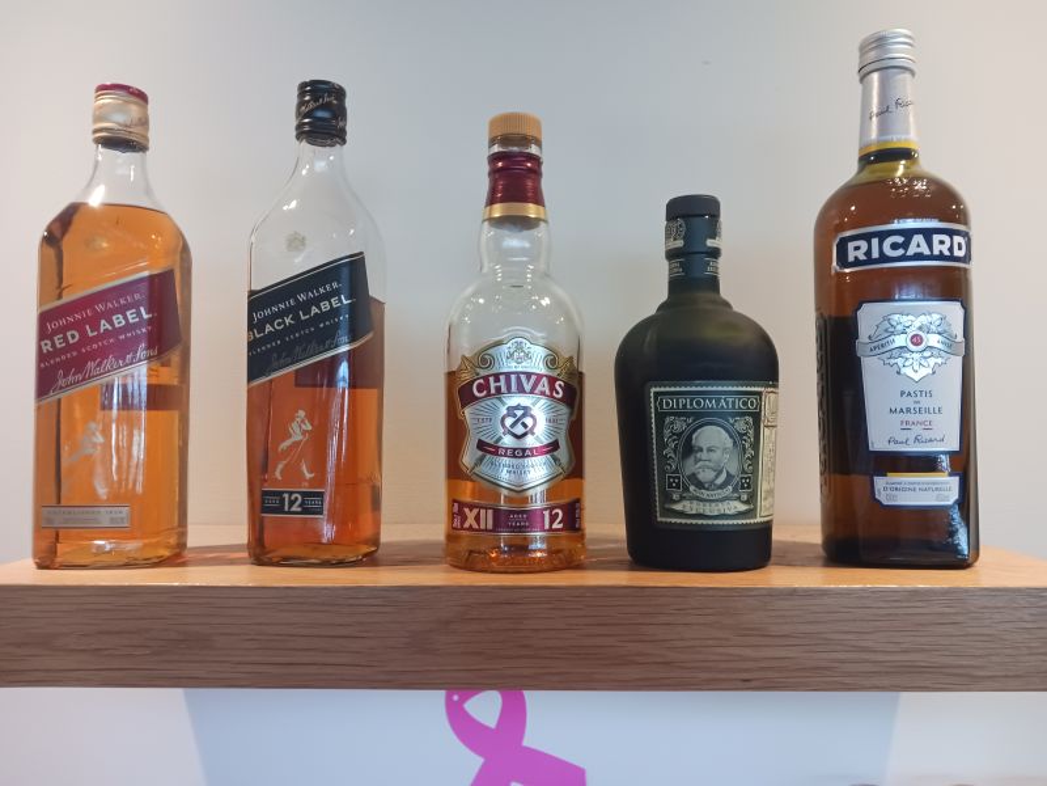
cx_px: 524
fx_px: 817
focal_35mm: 27
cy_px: 393
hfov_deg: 65.3
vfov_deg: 51.4
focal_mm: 4
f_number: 1.8
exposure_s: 1/33.3
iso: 250
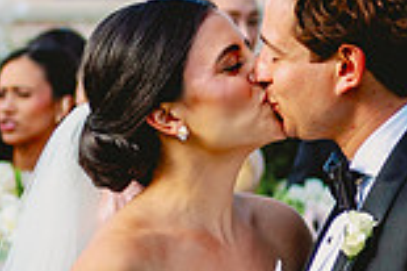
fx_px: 4992
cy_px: -73
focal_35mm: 442
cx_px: -25
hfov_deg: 4.7
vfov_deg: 3.1
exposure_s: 1/2500
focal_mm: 70
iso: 200
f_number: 2.8
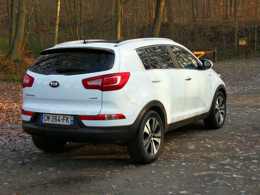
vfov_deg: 24.4
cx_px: 130
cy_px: 98
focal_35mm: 60
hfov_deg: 32.2
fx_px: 451
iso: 100
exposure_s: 1/60
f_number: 4.8
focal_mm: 10.5
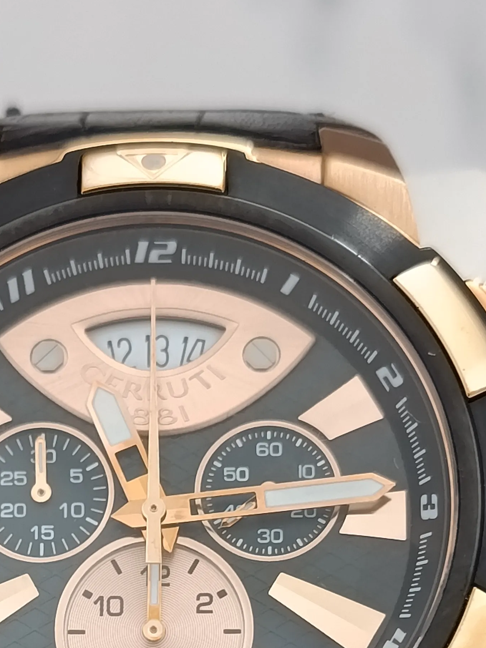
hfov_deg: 13.9
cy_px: 695
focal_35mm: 106
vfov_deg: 17.9
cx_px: 145
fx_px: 1985
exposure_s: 1/100
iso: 314
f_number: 1.7
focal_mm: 5.24
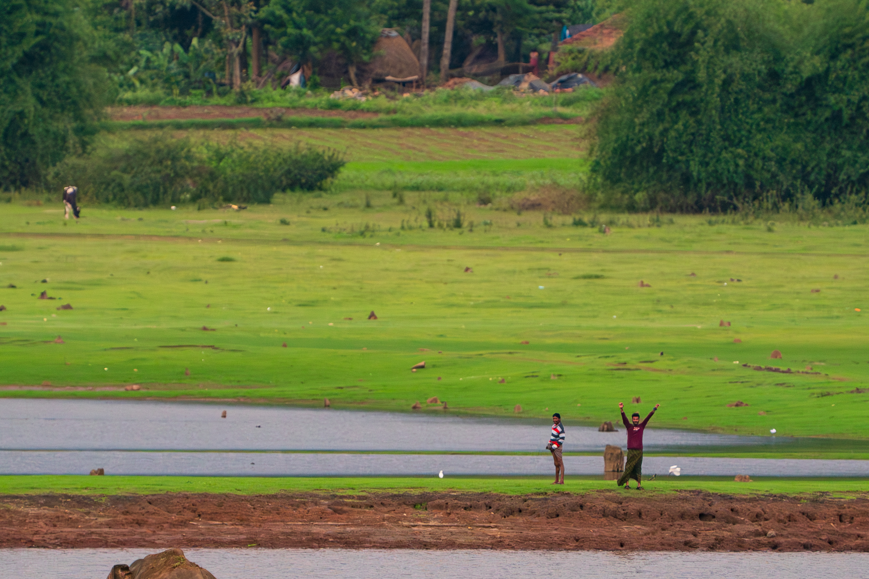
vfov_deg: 1.3
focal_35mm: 1038
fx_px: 25054
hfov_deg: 2.0
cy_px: 311
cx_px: 437
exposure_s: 1/1000
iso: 3200
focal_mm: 600
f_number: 6.3
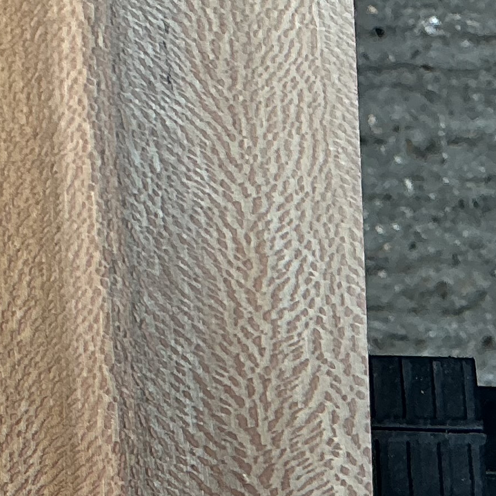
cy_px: 680
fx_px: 1880
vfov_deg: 14.3
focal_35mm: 116
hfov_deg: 13.3
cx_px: -441
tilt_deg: -78.8
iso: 16
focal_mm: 3
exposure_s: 1/118
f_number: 1.8
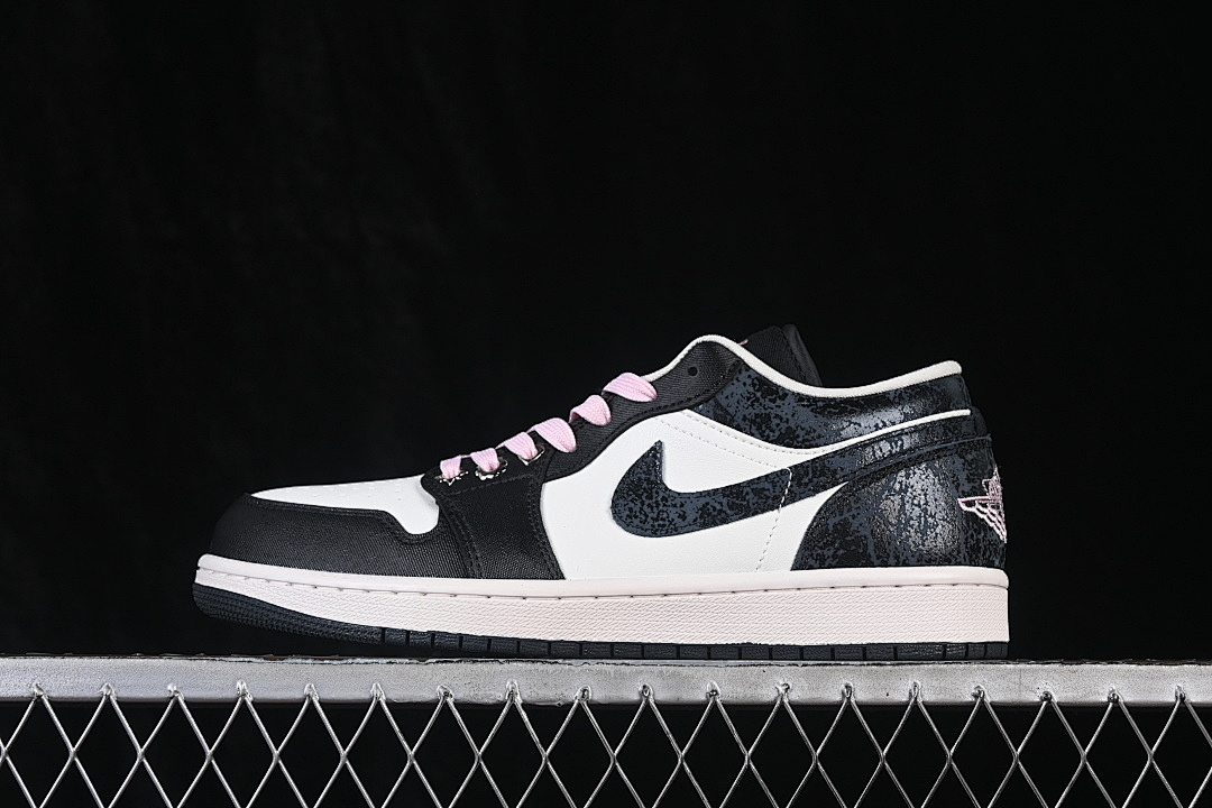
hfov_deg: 27.0
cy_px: 404
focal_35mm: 75
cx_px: 606
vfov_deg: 18.2
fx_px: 2525
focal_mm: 50
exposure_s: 1/80
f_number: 7.1
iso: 160
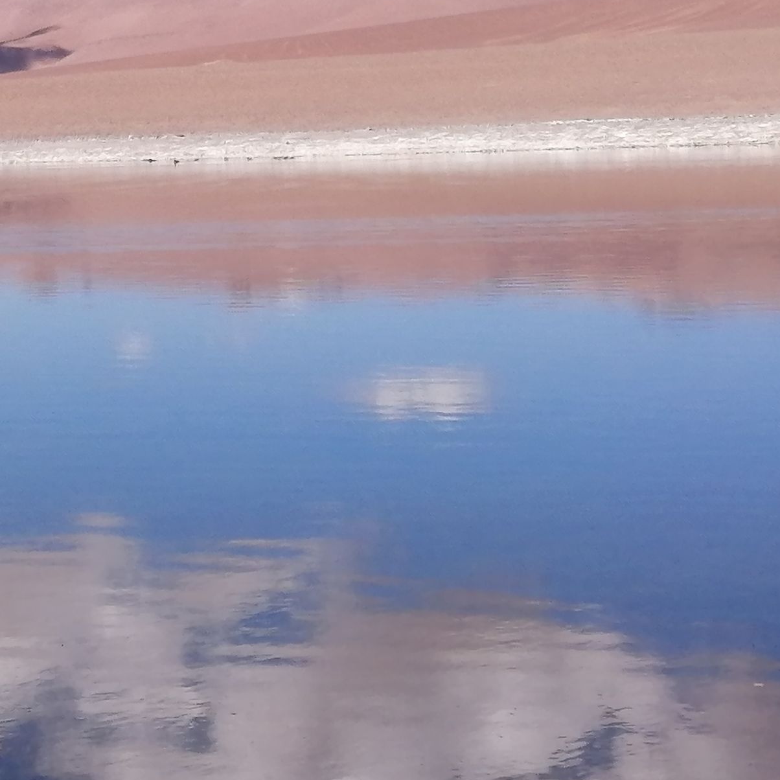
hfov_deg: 13.4
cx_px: -332
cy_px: -36
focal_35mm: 124
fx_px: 3161
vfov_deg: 13.8
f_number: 1.8
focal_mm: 3.62
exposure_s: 1/1570
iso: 50
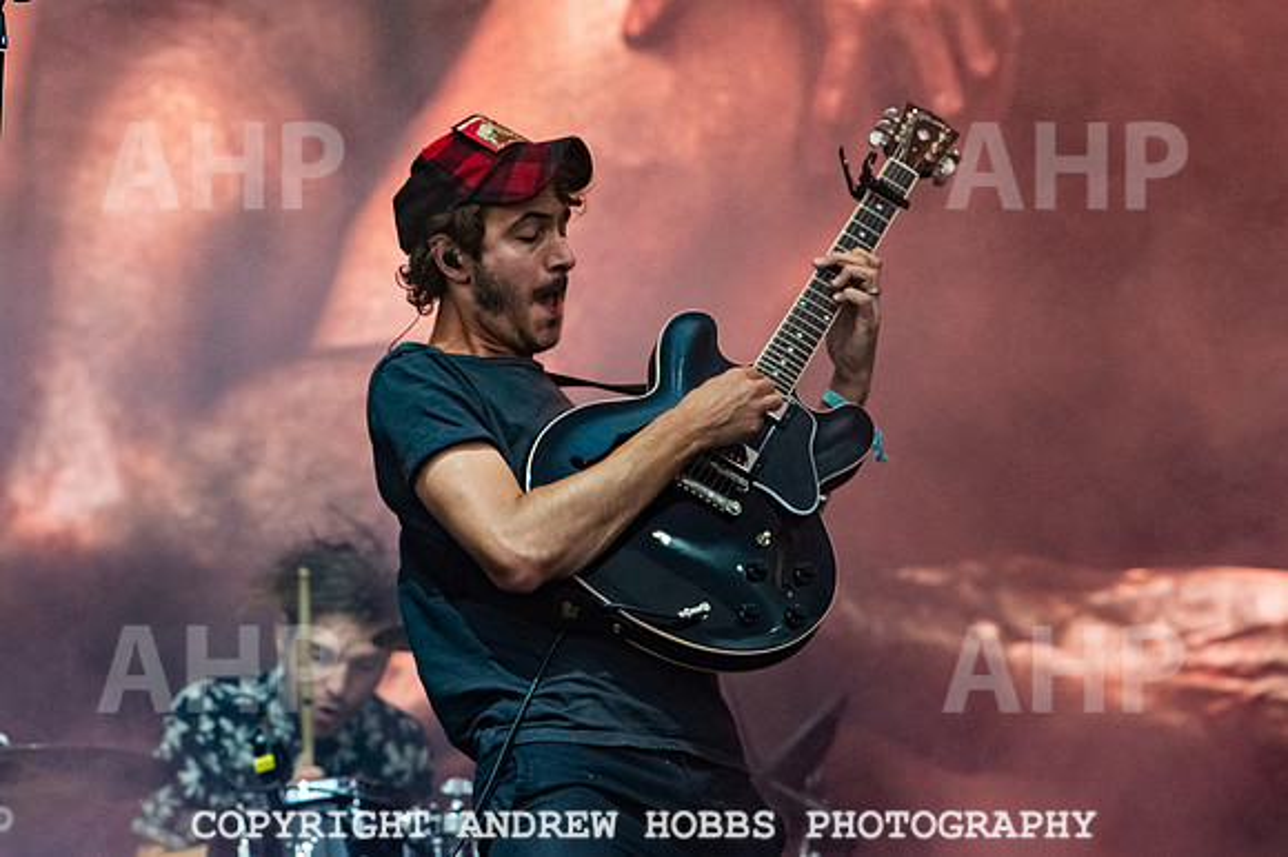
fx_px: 11224
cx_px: 554
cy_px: 240
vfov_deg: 4.4
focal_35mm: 314
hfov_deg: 6.6
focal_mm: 200
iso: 1100
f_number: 5.6
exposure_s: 1/640
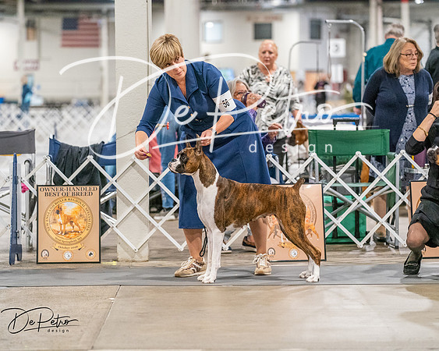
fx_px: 1916
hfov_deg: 13.1
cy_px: 176
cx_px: 220
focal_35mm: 148
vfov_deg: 10.5
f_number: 3.5
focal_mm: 131
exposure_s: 1/250
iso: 6400
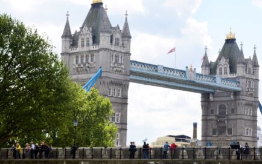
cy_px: 92
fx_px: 771
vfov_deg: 12.1
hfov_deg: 19.3
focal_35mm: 108
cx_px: 164
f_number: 16
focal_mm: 48
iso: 200
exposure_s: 1/125
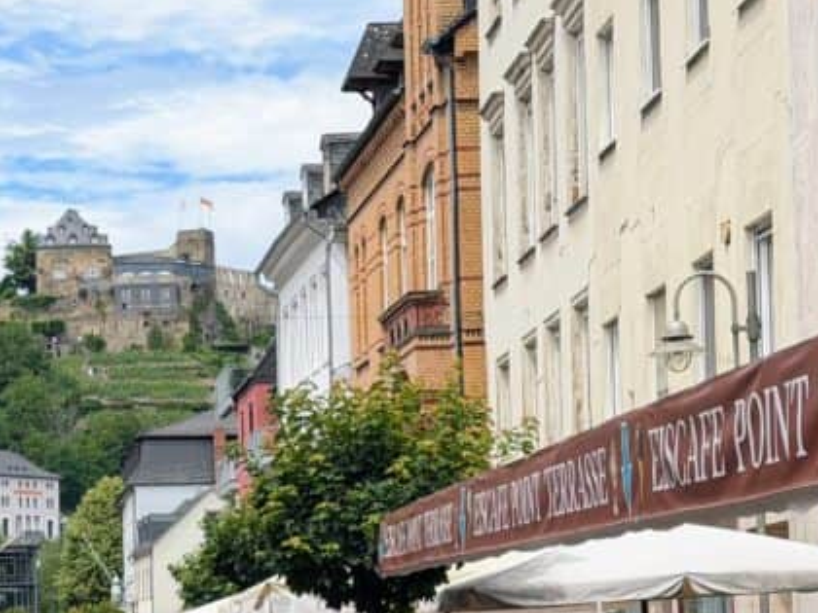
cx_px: 60
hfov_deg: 16.6
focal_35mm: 117
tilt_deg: +3.2
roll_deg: +1.8
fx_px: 2765
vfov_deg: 12.6
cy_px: 492
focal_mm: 6.76
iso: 64
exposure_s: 1/4329
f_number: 1.78
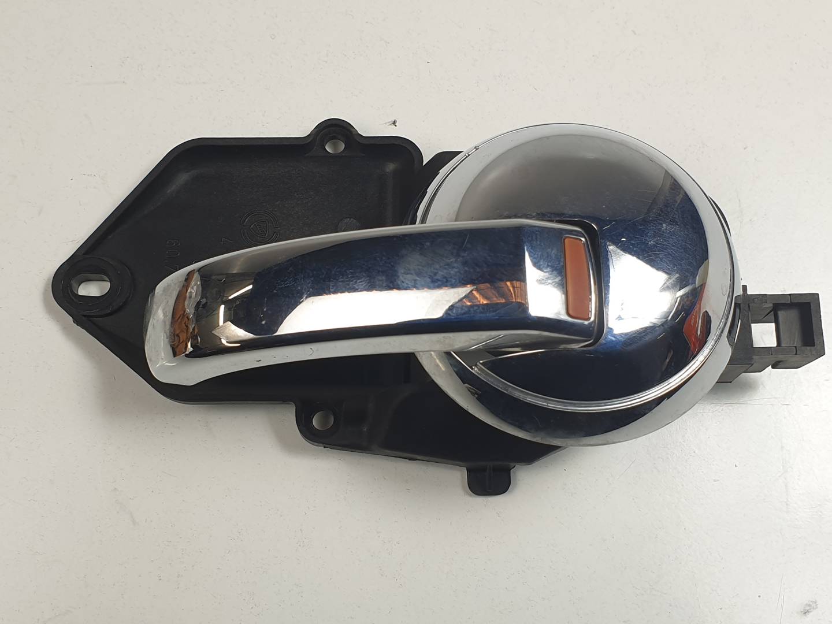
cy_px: 312
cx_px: 416
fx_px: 625
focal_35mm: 26
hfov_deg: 67.3
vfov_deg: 53.1
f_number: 2.4
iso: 50
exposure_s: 1/195
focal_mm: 4.3
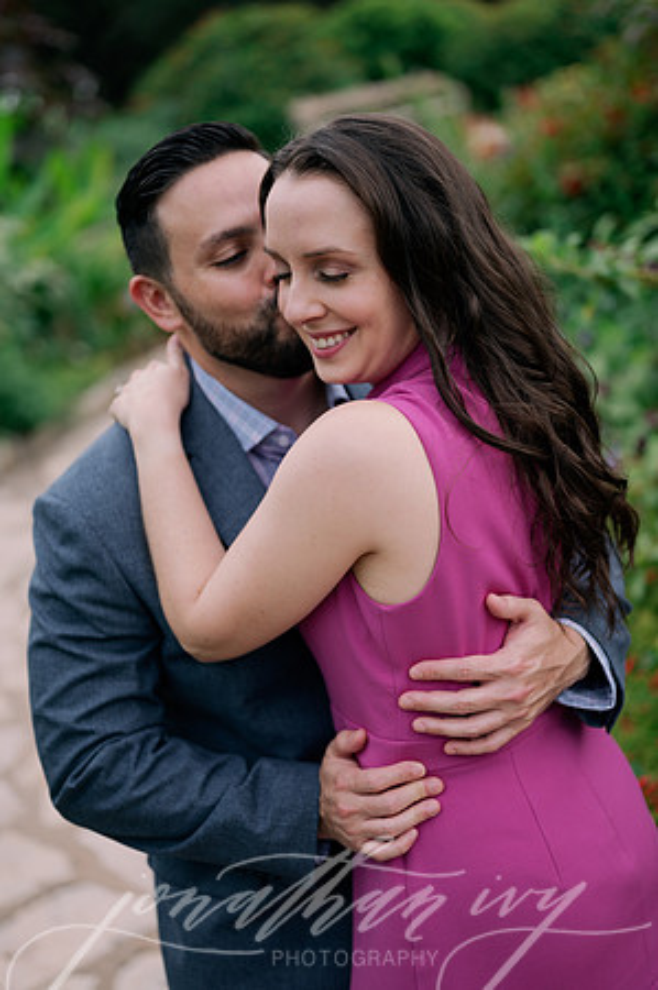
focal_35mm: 50
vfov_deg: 39.6
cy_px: 495
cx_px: 329
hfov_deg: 26.9
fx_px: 1374
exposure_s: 1/800
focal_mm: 50
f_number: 2
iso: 160
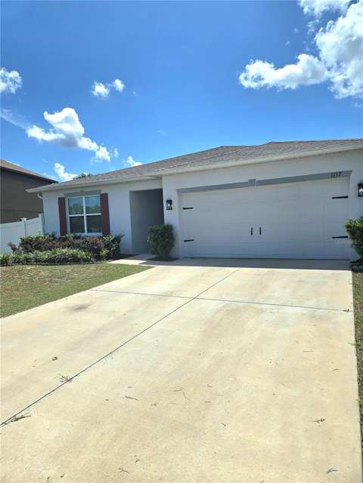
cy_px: 242
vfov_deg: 73.9
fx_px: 322
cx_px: 182
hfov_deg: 58.9
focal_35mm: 23
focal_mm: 5.4
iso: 25
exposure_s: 1/5000
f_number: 1.8
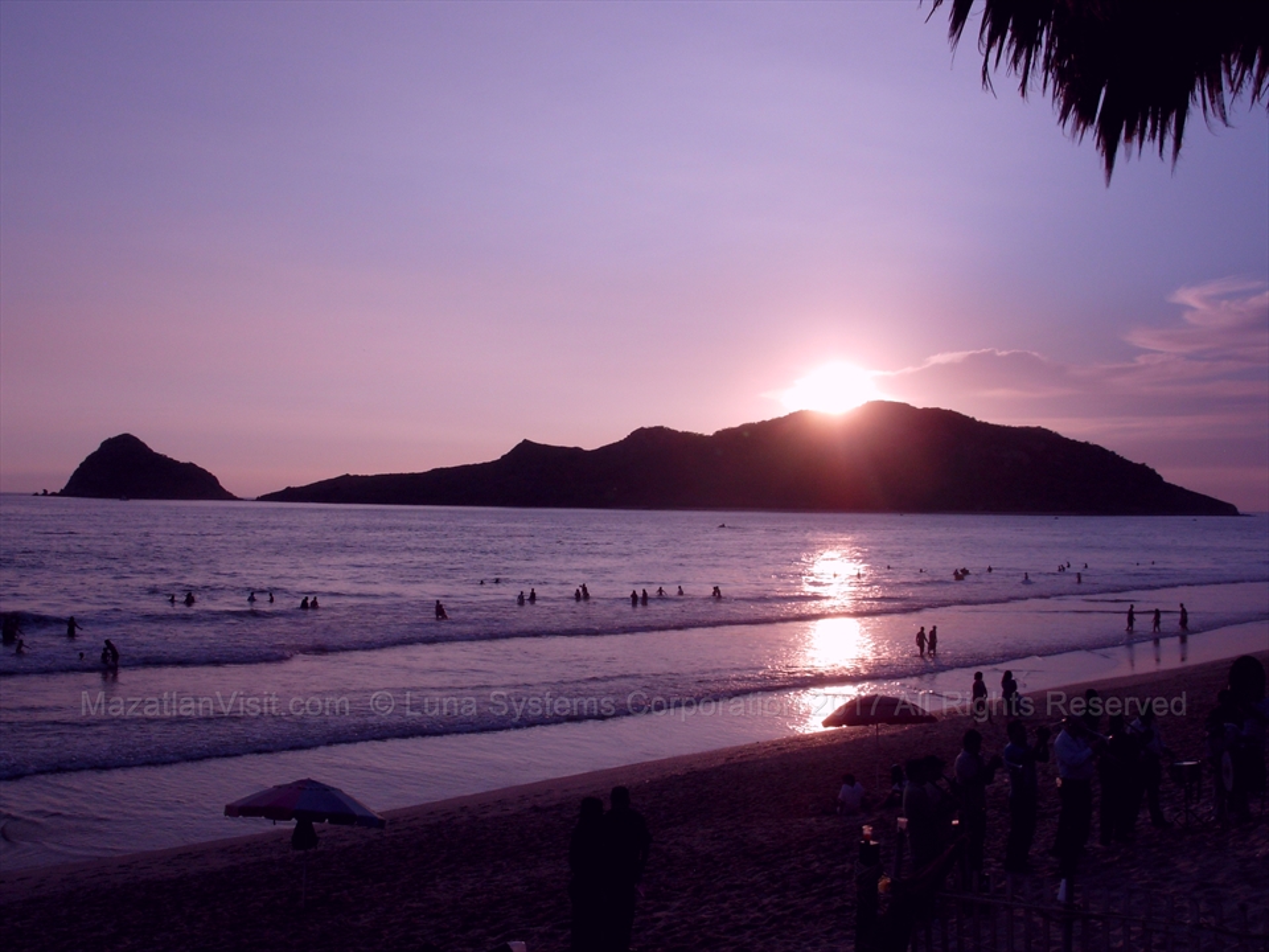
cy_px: 476
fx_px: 1393
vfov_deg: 37.7
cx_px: 634
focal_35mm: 38
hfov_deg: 49.0
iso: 50
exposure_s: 1/995
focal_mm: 6.3
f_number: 4.9
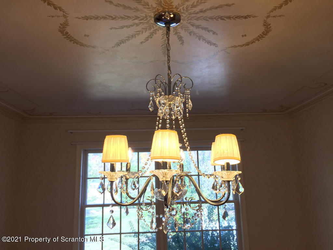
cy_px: 125
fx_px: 279
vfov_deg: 48.2
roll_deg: -1.1
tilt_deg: +11.4
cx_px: 166
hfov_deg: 61.7
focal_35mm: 29
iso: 32
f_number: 2.2
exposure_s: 1/40
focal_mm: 4.15
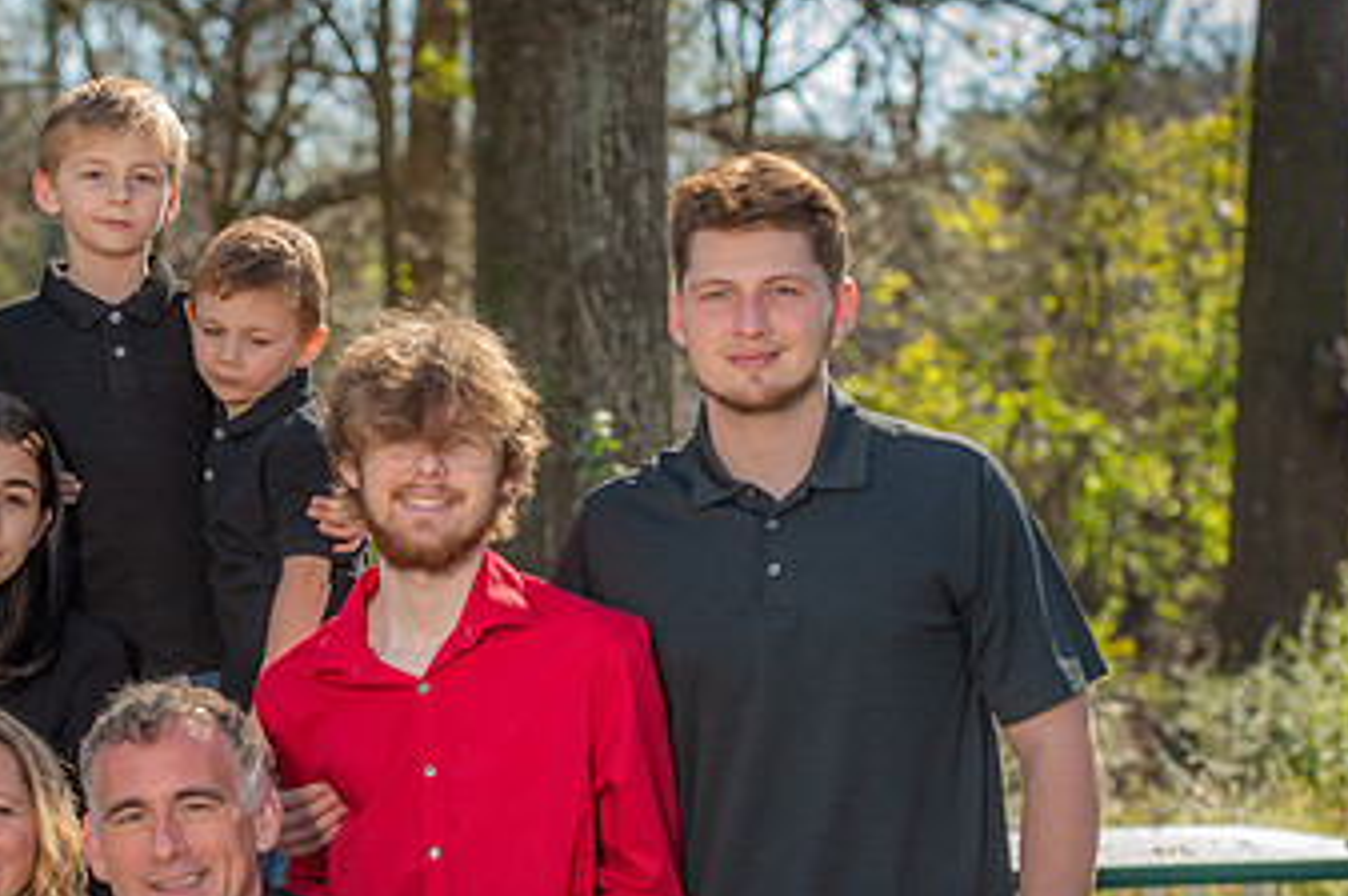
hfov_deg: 14.5
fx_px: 5274
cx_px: 420
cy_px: 652
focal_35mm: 141
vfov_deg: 9.7
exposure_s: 1/250
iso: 50
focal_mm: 82
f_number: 4
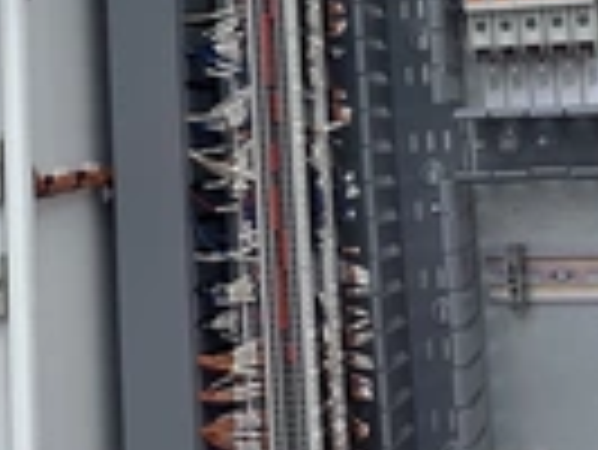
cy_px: -68
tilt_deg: +9.3
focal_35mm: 93
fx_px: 1608
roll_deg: +0.8
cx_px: 162
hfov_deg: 20.9
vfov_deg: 15.4
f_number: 2.4
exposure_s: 1/536
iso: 25
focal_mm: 3.3
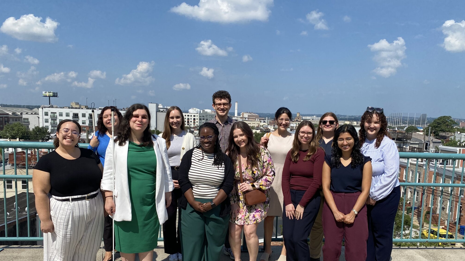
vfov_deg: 39.8
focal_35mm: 29
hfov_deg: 66.1
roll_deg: -2.3
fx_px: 358
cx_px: 237
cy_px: 167
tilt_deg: -6.2
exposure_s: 1/3984
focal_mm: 4.25
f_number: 1.8
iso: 32
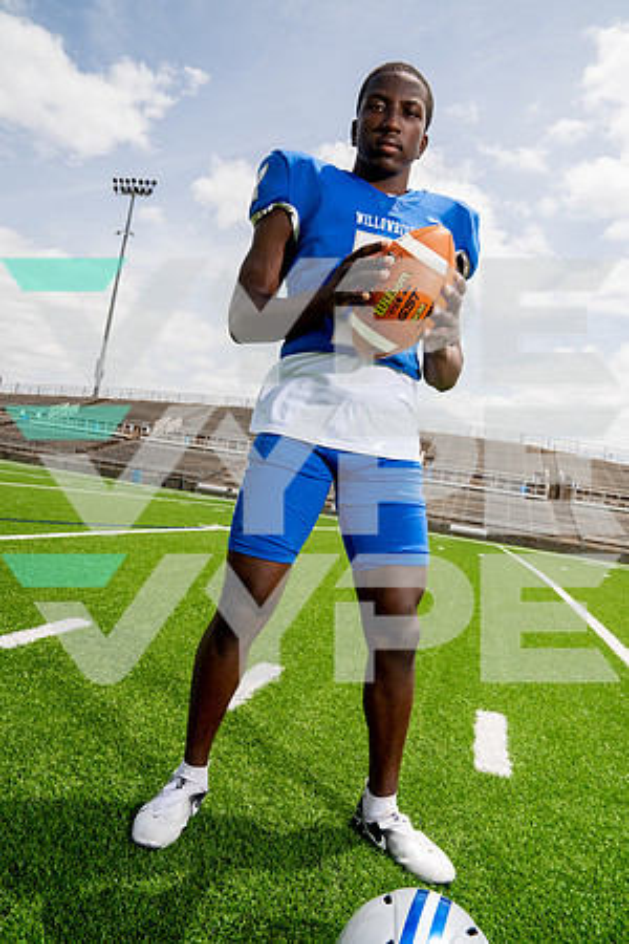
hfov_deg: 53.1
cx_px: 314
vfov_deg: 73.7
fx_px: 629
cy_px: 472
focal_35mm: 24
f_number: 8
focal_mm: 24
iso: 100
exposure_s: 1/250
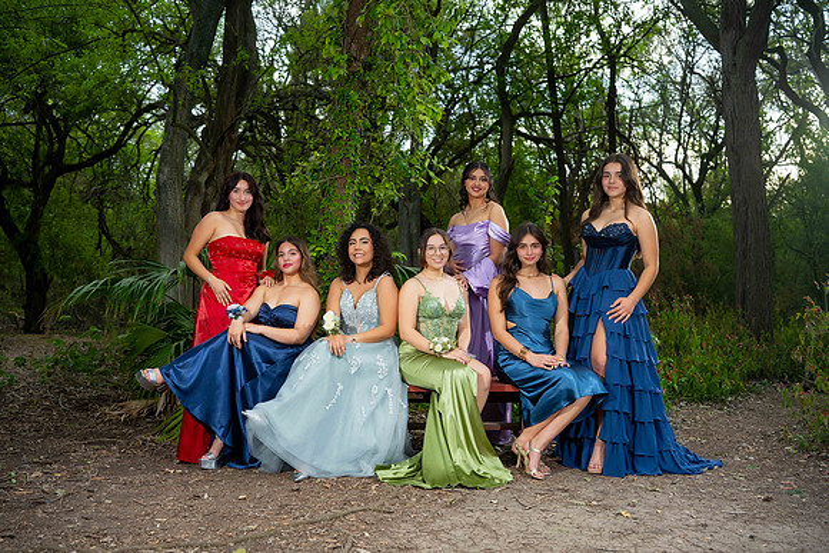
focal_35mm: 35
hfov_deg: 54.4
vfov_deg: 37.9
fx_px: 806
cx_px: 414
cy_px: 276
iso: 160
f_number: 3.2
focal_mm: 35
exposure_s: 1/200
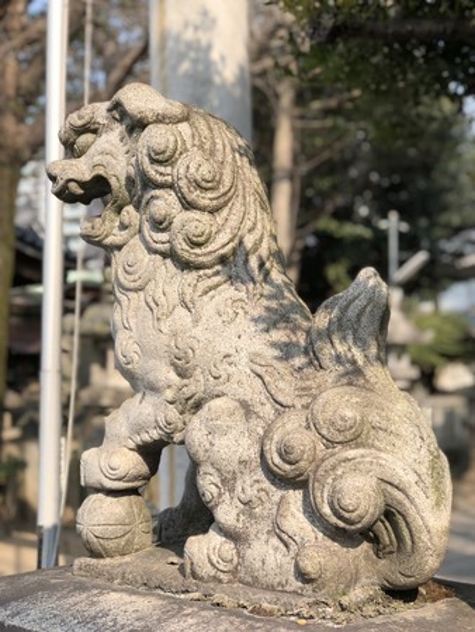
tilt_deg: +2.4
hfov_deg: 25.7
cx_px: 238
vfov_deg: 33.8
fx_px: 1042
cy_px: 316
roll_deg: +0.5
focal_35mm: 57
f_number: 2.8
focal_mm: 6.6
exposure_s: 1/333
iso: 20
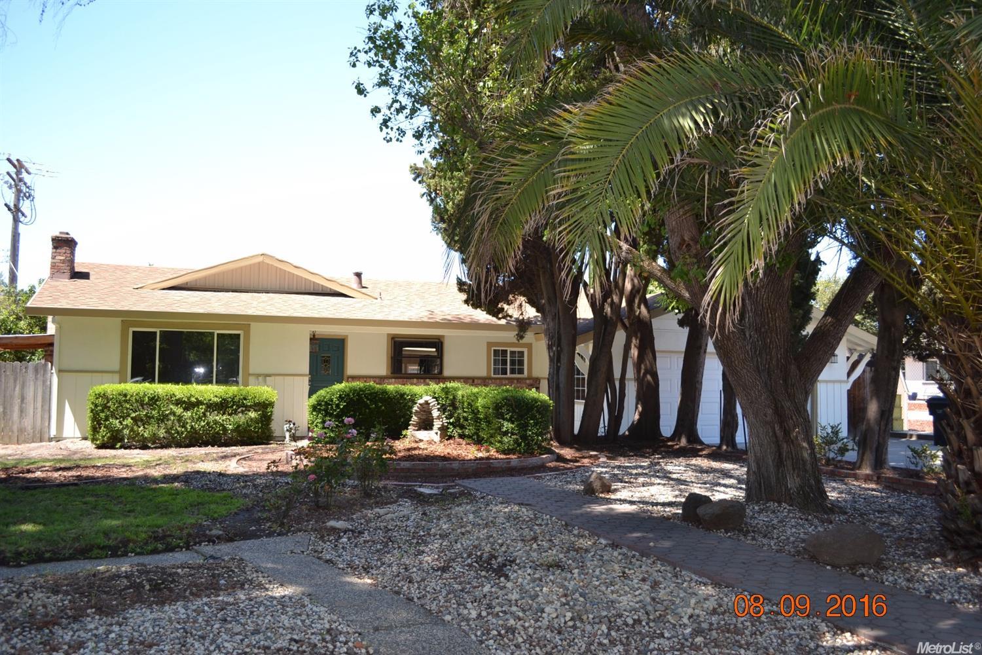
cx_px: 491
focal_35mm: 30
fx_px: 818
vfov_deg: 43.6
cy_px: 328
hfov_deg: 61.9
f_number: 4.5
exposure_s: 1/200
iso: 100
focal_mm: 20
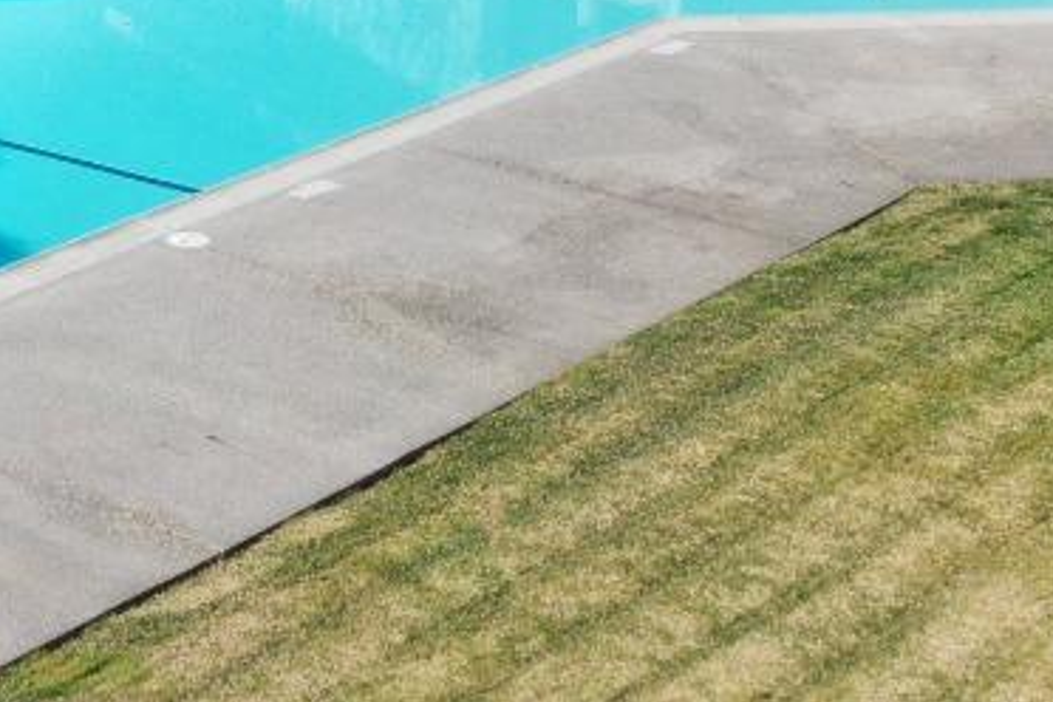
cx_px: 215
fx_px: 3305
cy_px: -54
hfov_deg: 17.9
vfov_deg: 11.9
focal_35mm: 113
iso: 100
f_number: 5.6
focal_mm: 10.26
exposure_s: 1/500
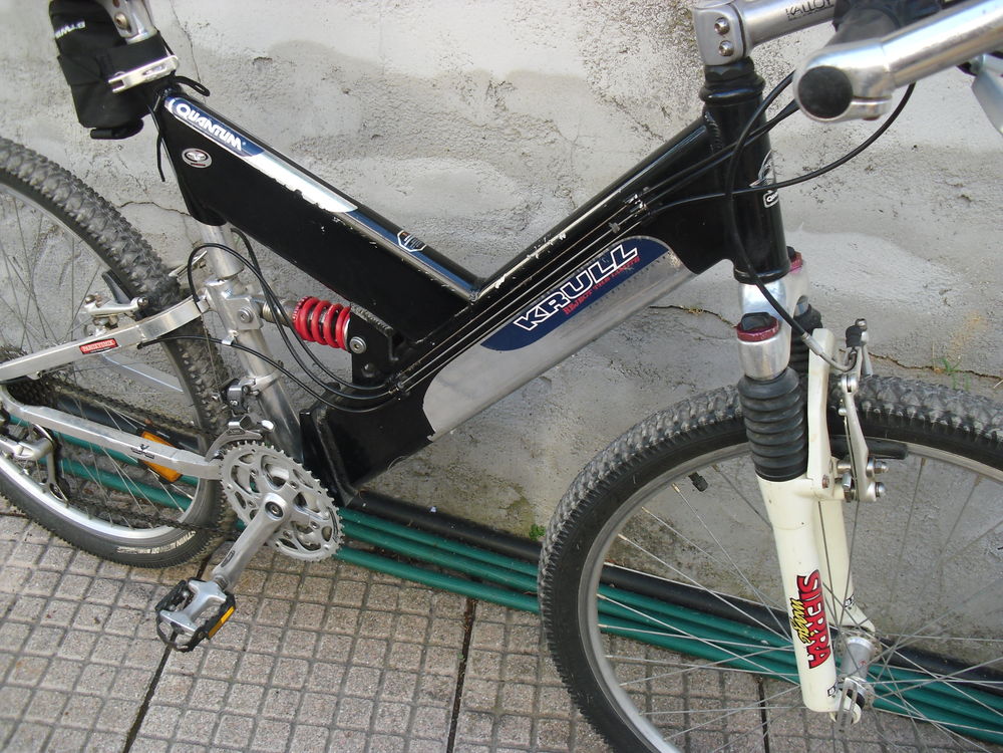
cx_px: 502
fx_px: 1043
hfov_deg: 51.4
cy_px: 376
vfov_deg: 39.7
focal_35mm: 36
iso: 100
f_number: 3.1
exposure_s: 1/80
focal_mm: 6.3
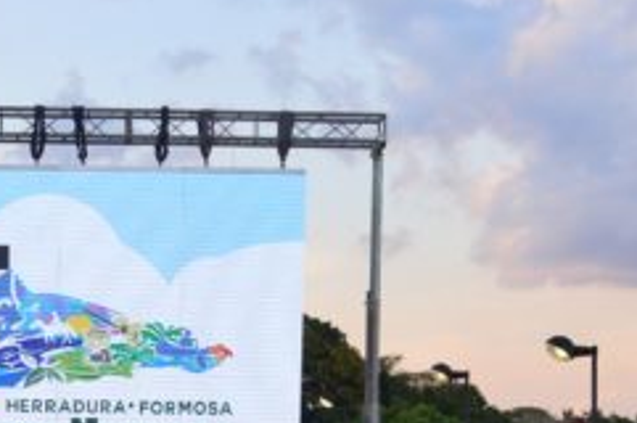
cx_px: 87
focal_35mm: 83
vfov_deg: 15.7
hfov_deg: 24.0
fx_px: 1467
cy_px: 525
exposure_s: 1/200
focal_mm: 22
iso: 800
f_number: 9
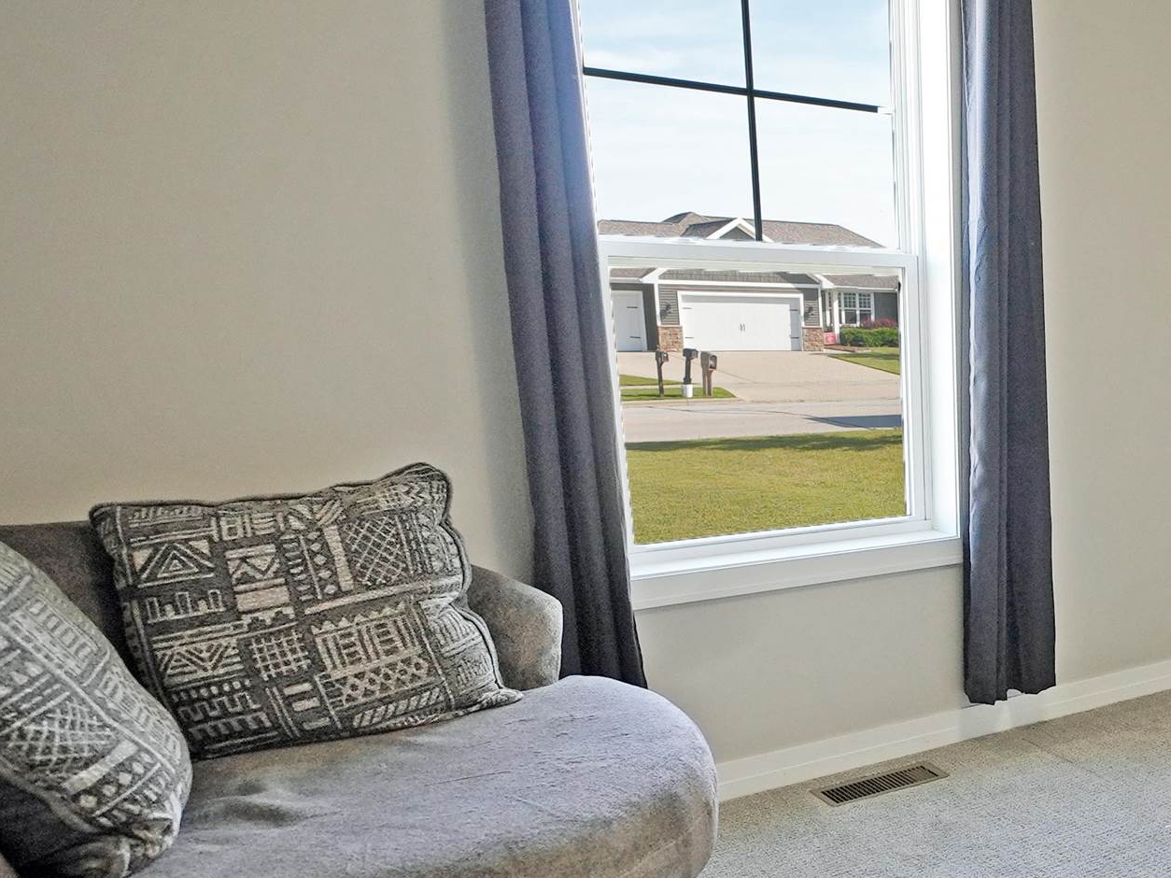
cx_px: 1135
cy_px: 644
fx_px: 1116
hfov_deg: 47.3
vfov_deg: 41.8
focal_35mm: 33
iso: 800
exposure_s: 1/160
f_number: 4
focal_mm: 14
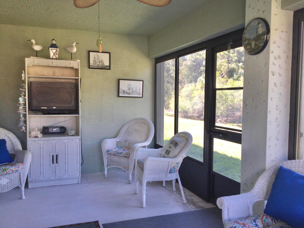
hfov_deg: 58.4
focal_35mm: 31
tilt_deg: -4.3
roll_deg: -1.7
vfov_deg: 45.4
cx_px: 152
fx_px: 272
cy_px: 114
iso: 32
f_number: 2.4
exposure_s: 1/60
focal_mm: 3.3
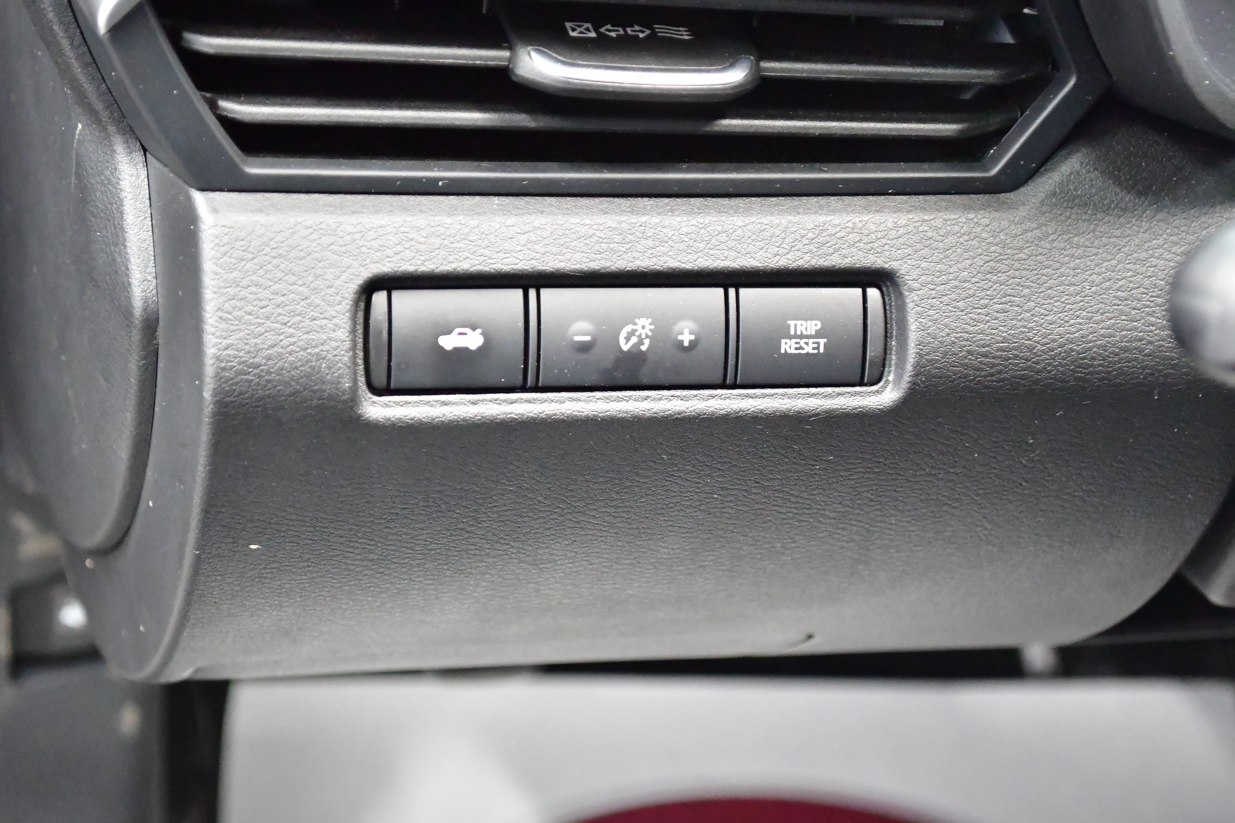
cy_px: 412
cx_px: 618
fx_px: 2830
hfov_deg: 24.6
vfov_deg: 16.6
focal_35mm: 82
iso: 14400
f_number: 5.6
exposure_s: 1/40
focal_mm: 55
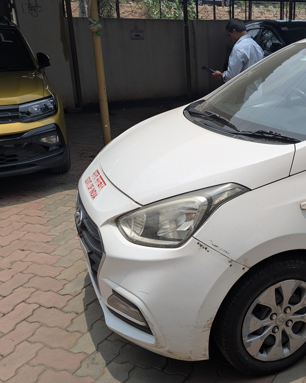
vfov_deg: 47.9
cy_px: 177
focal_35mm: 38
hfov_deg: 37.3
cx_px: 259
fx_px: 430
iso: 52
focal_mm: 5.43
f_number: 1.89
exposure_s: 1/2959
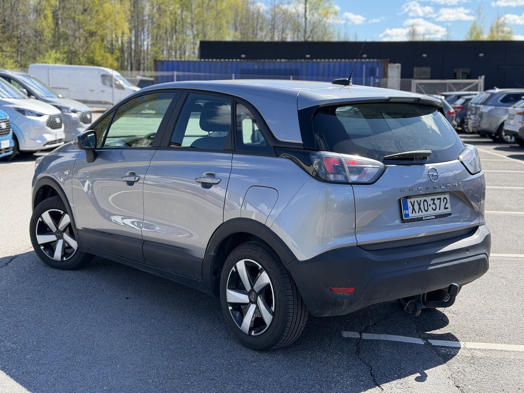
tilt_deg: -9.0
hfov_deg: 39.7
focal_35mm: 48
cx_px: 262
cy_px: 196
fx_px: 727
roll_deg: +0.7
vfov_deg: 30.3
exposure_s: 1/2146
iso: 100
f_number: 1.78
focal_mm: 6.76
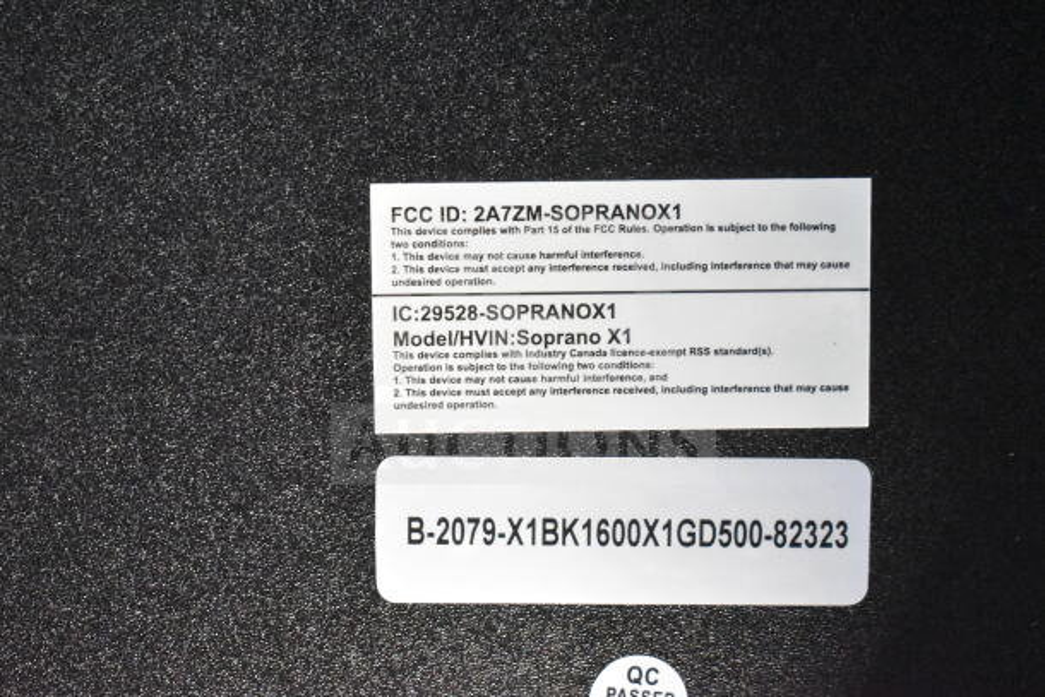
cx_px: 522
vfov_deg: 20.2
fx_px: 1960
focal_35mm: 68
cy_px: 348
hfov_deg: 29.9
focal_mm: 45
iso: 11400
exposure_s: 1/80
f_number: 5
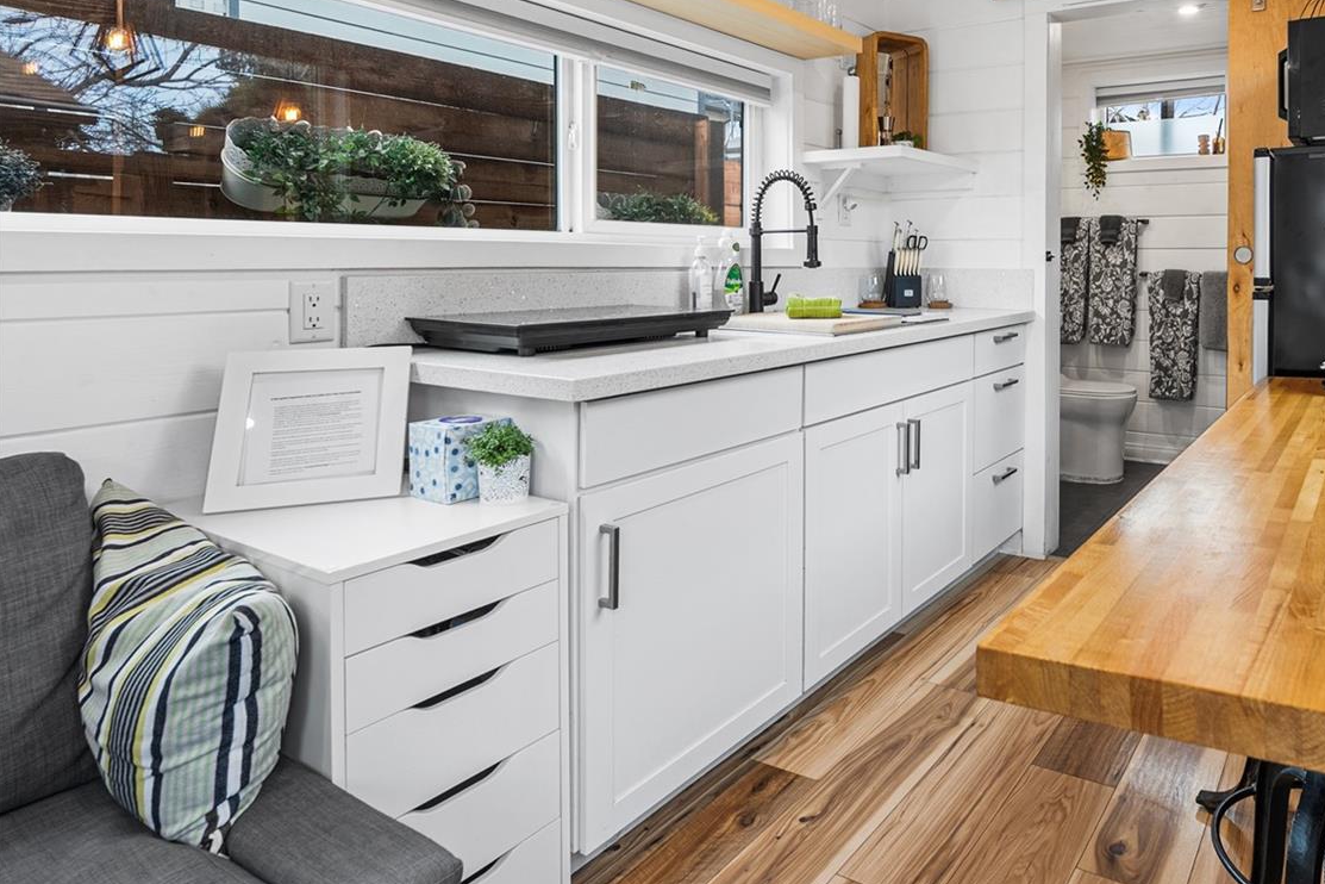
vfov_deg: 53.6
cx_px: 949
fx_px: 846
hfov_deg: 72.2
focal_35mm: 23
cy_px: 266
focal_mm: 16
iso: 200
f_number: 8
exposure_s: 1/4
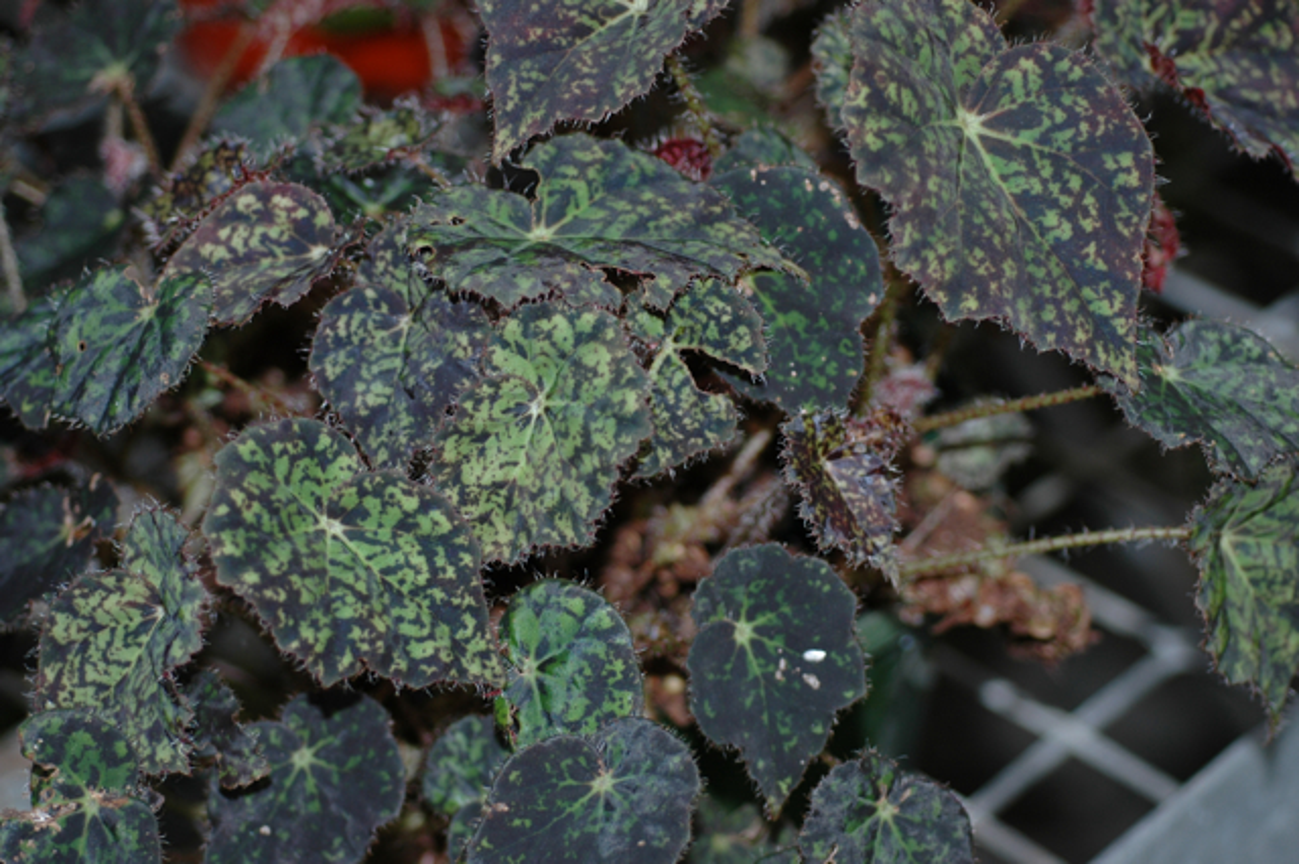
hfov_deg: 22.6
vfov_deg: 15.2
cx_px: 650
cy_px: 432
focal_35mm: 90
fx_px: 3246
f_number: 3.3
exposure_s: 1/60
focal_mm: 60
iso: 200
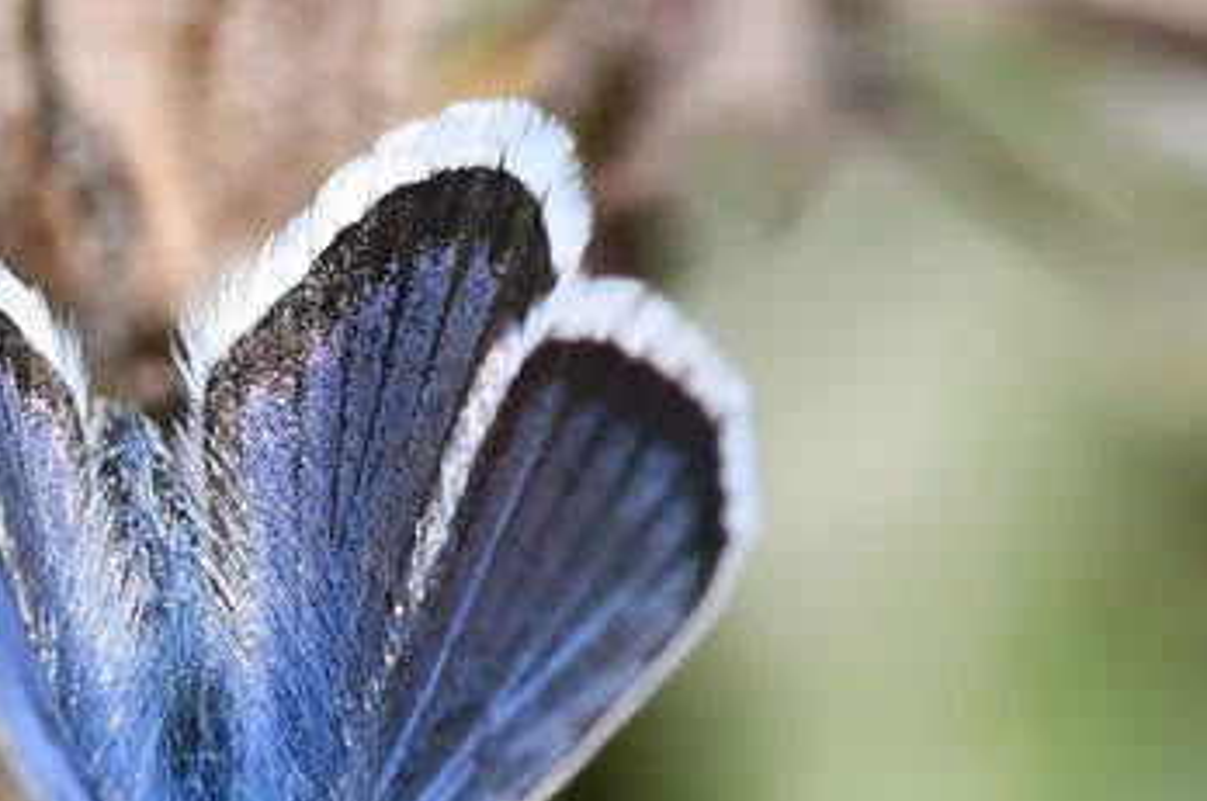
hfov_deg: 7.1
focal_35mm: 289
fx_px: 9676
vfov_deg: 4.7
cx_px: 219
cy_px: 652
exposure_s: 1/500
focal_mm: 105
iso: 180
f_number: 8
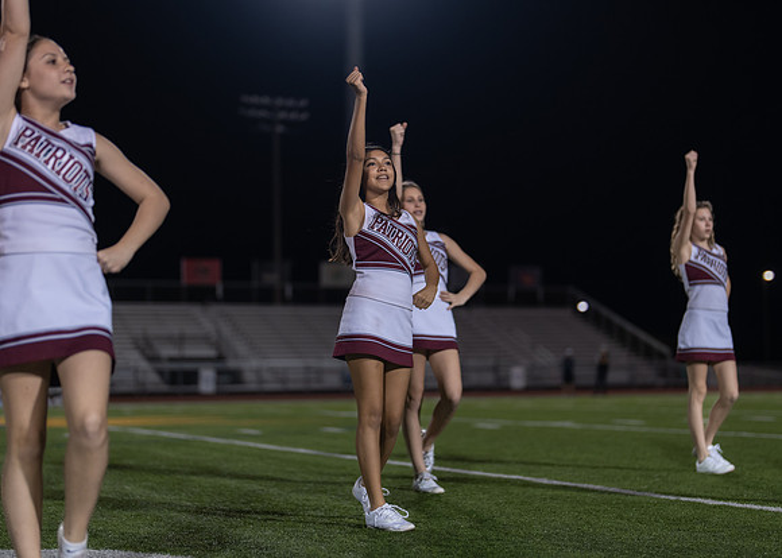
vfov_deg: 19.8
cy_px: 296
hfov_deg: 27.4
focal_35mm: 72
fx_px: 1601
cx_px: 388
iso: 500
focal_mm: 50
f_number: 1.2
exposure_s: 1/1250
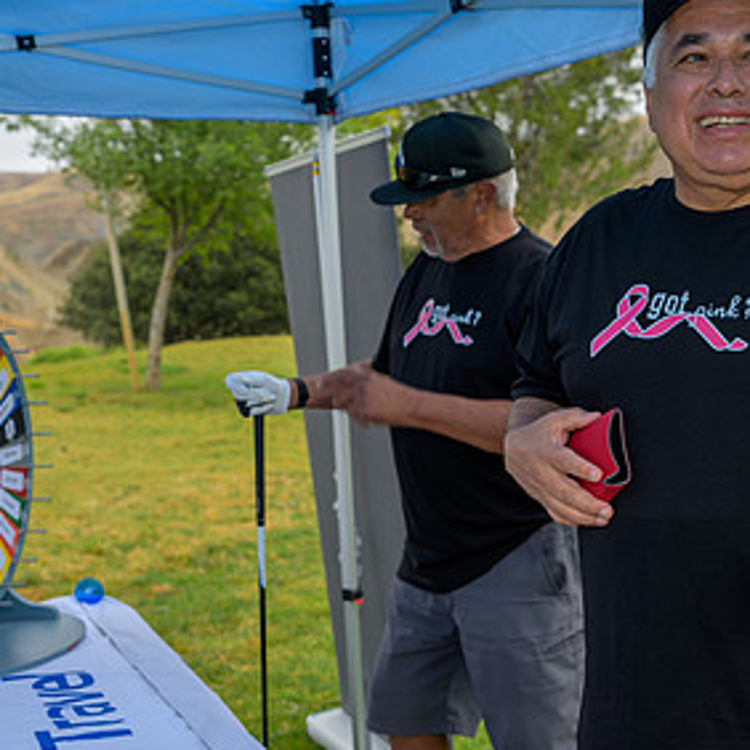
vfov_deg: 31.0
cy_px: 315
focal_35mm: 55
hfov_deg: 31.0
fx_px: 1348
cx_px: 431
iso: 100
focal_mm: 31.5
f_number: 4
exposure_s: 1/200
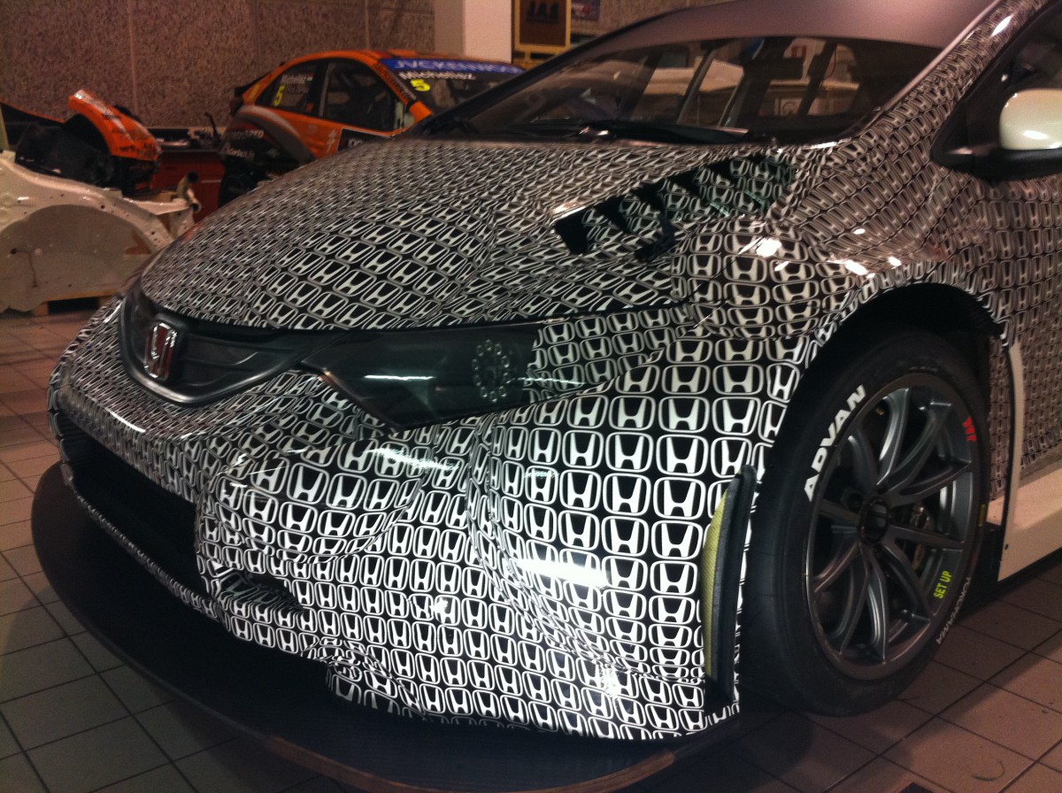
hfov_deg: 52.7
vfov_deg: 40.6
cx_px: 531
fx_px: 1072
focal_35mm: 35
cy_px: 396
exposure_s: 1/15
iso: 160
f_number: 2.8
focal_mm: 3.85
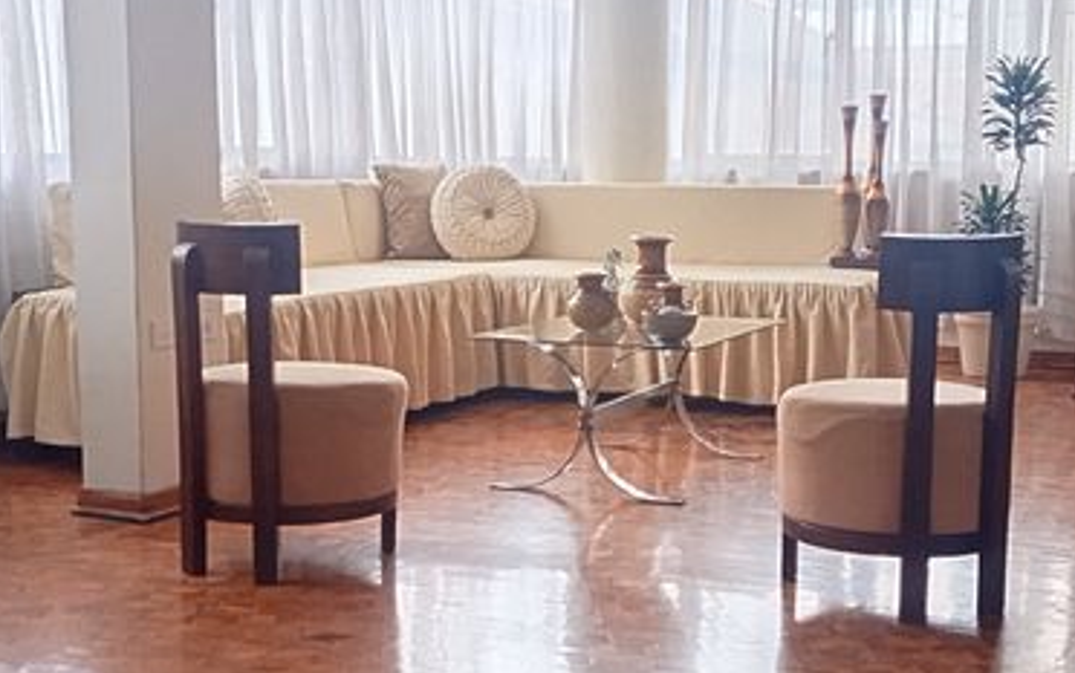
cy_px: 367
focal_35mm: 53
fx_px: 1554
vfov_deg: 24.4
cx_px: 601
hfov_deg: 38.1
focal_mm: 4.22
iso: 1477
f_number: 1.8
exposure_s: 1/24
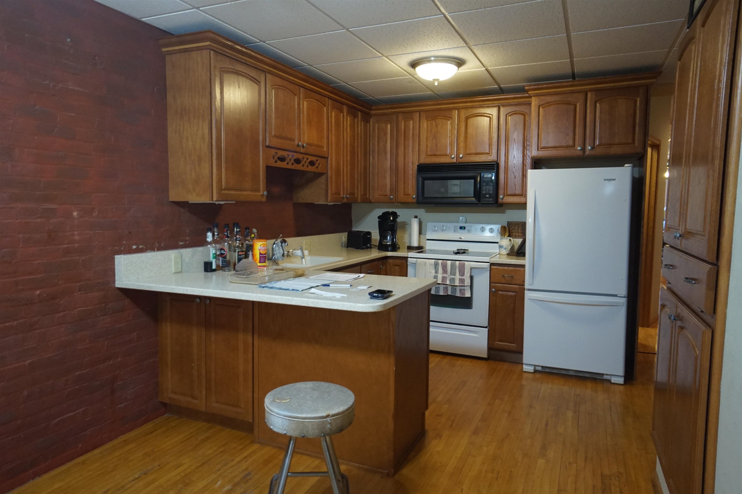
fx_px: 494
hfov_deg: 73.8
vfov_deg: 53.1
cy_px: 247
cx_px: 371
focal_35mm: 24
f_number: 4
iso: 1250
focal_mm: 16
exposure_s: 1/60
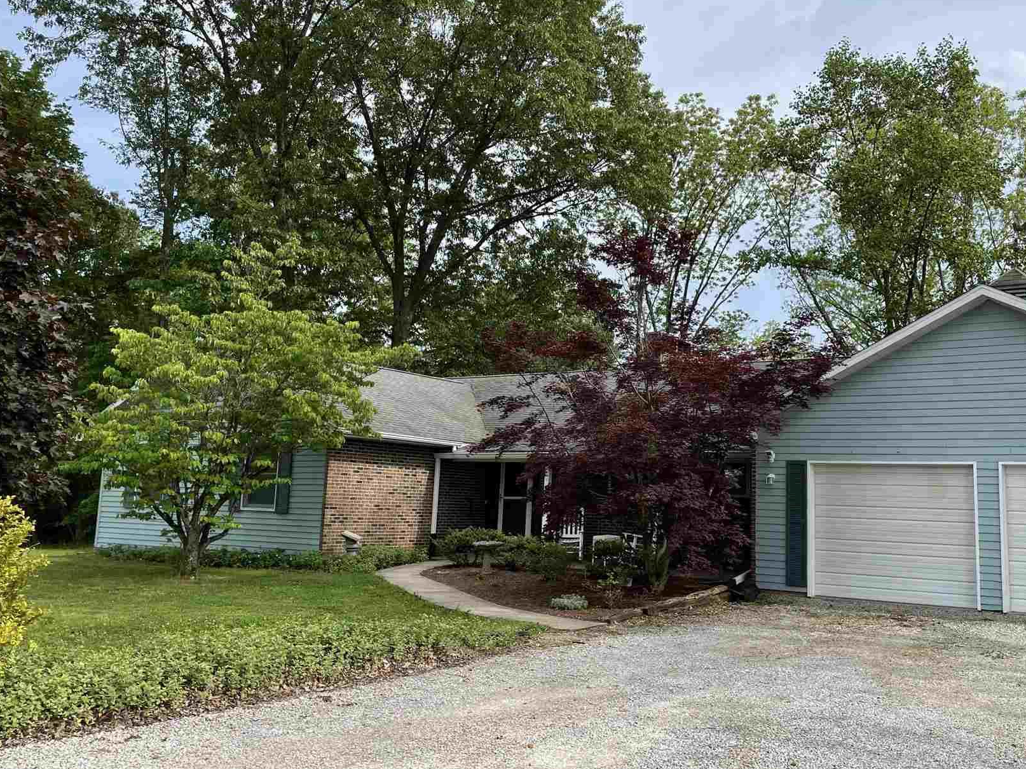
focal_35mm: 33
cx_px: 617
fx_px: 978
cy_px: 372
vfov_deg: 42.9
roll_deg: -1.5
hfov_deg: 54.9
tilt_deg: +8.4
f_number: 1.6
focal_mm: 4.2
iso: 32
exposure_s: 1/1742
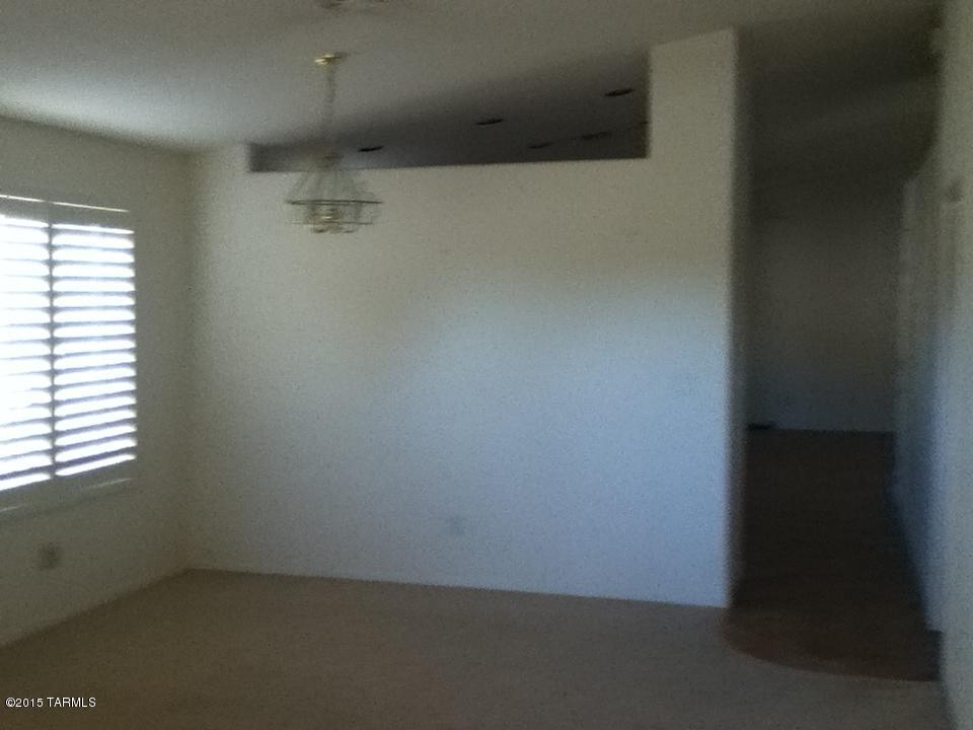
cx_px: 486
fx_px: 899
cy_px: 365
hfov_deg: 56.8
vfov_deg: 44.2
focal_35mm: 32
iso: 160
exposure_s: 1/30
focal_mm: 3.85
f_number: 2.4
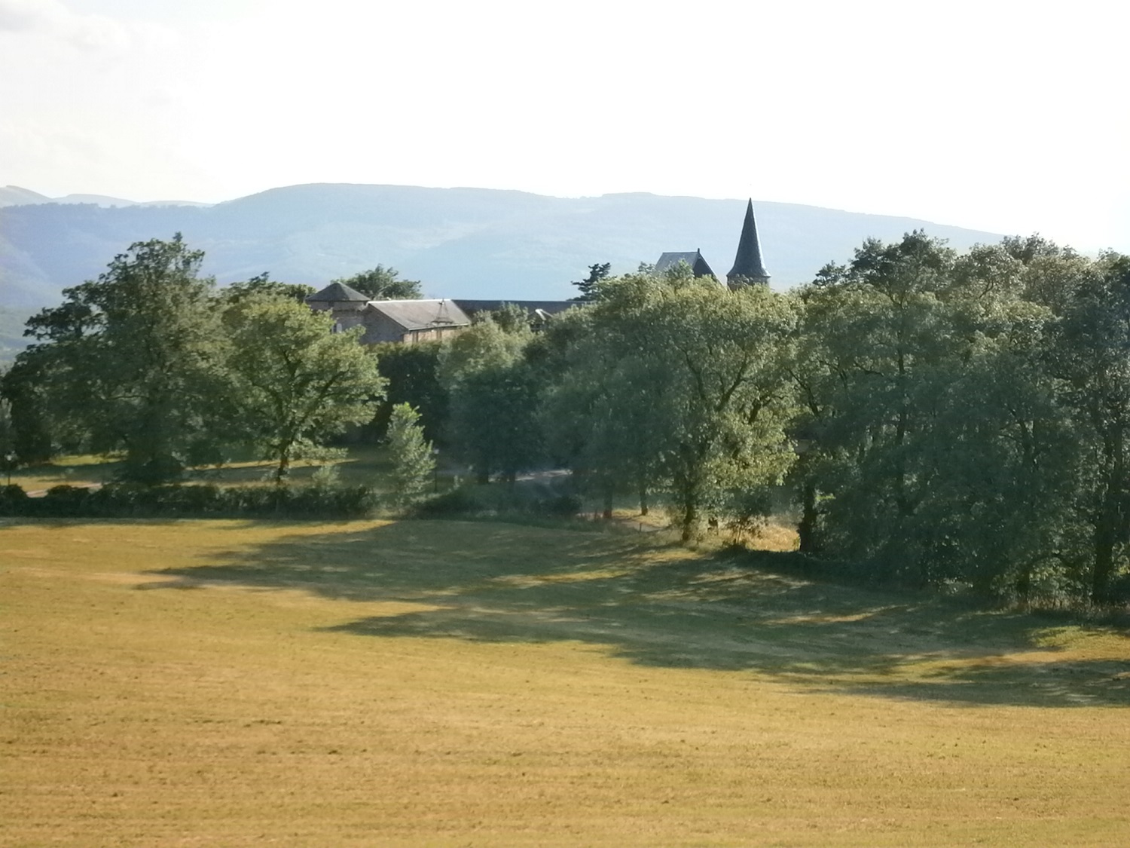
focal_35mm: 73
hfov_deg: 26.7
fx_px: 2383
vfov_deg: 20.2
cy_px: 424
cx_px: 565
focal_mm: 13
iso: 80
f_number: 4.4
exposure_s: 1/320
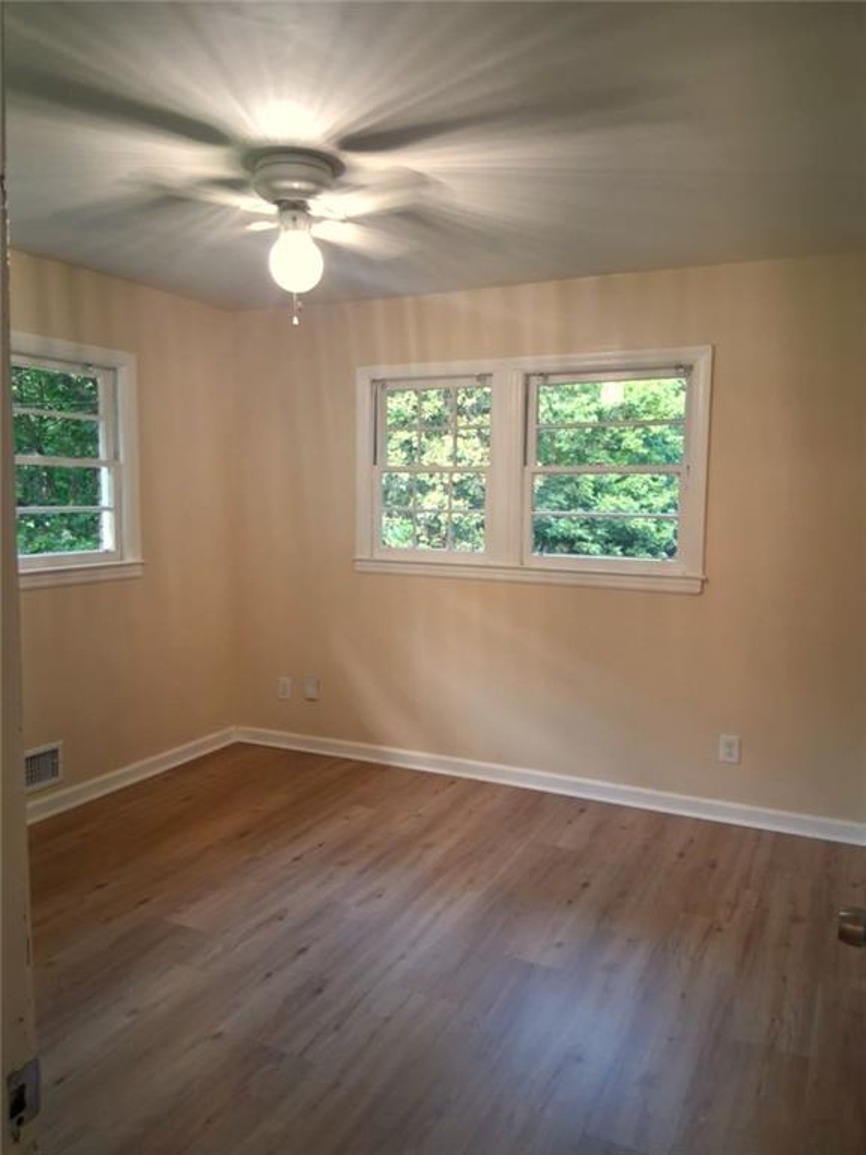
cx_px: 433
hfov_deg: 53.1
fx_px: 867
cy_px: 578
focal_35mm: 26
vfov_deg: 67.3
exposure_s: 1/50
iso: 500
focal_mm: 3.98
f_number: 1.8
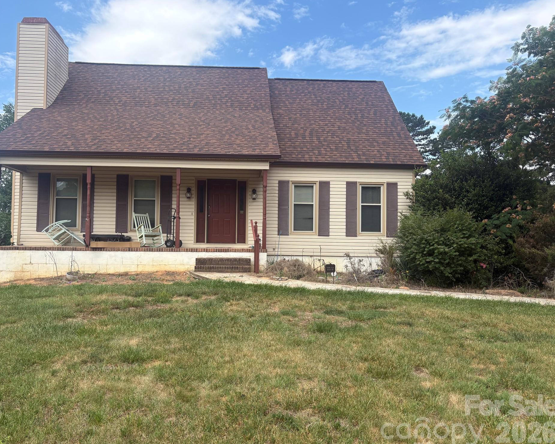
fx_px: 460
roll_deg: -0.7
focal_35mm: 28
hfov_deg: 62.1
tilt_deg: +2.6
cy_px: 224
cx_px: 254
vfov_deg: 51.5
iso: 50
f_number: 1.6
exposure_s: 1/1953
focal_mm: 5.96
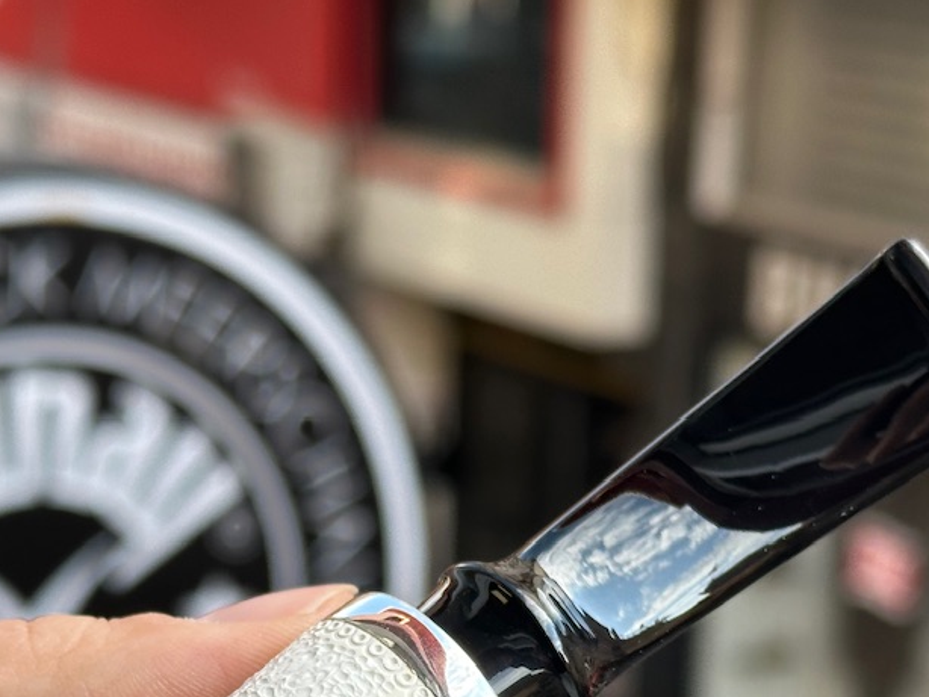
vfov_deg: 14.5
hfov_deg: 19.6
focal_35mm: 100
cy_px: 721
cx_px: 351
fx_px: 2685
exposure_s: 1/571
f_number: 1.78
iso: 64
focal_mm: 6.86
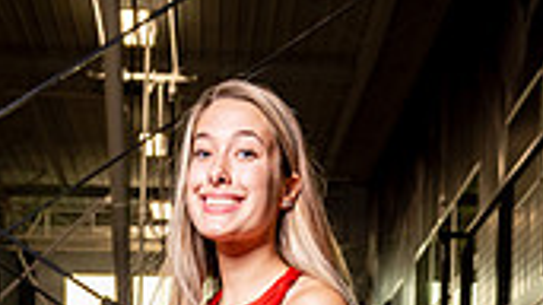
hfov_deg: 24.2
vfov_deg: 11.5
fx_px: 1266
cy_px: 712
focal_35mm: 88
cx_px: 245
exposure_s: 1/125
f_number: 5.6
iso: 100
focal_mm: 32
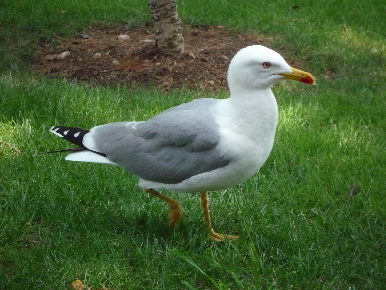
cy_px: 145
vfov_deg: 15.9
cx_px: 193
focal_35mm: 93
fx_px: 1037
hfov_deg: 21.1
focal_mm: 16.4
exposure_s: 1/320
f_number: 5.5
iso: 800
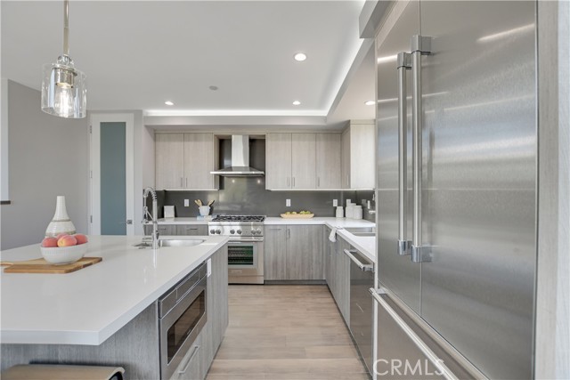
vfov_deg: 77.4
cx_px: 285
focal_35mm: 15
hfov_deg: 100.4
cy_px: 190
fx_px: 238
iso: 400
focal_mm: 10
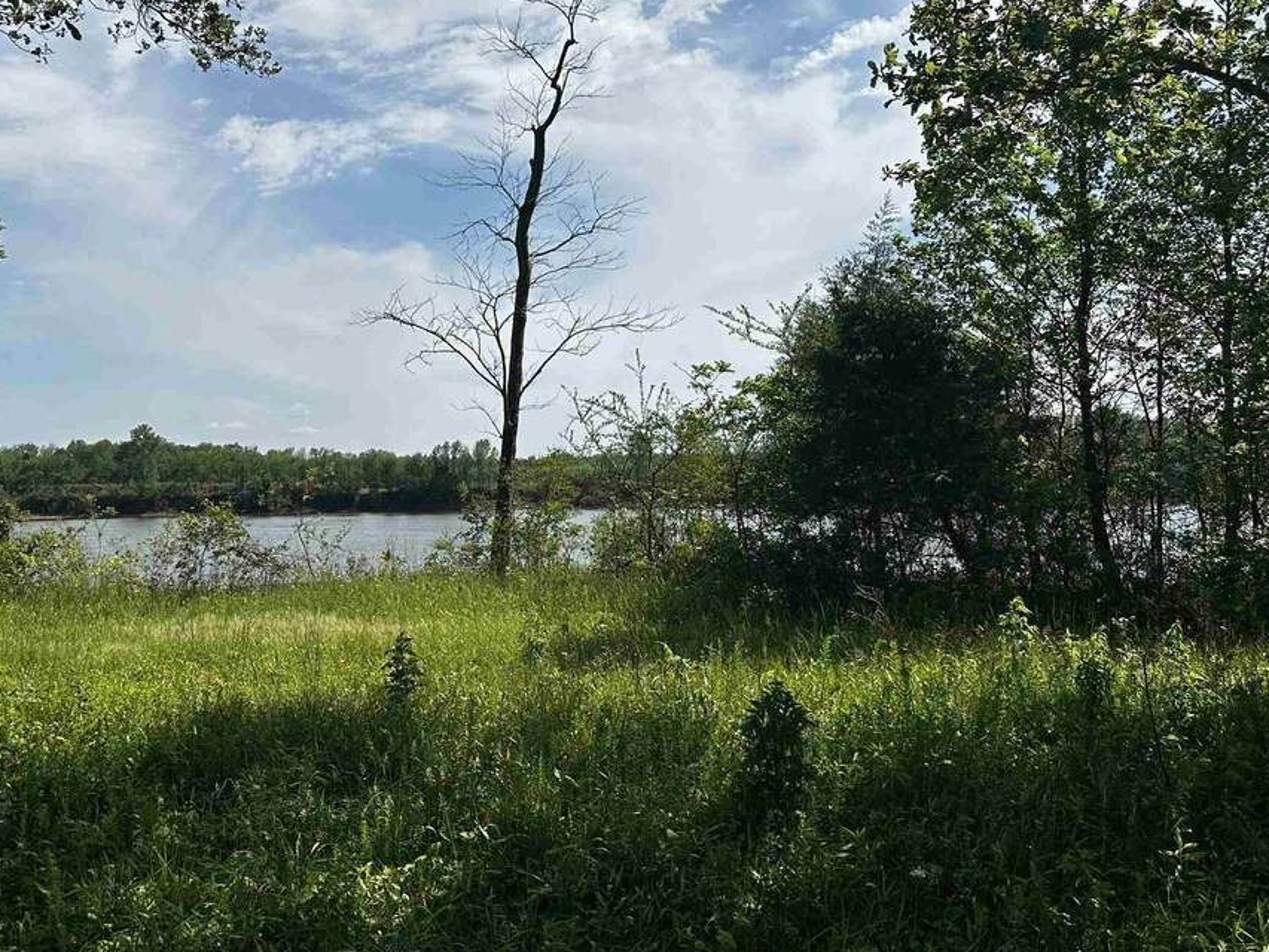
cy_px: 419
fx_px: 1320
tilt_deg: +3.0
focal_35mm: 36
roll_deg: +1.0
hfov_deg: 50.8
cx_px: 469
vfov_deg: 39.6
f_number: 1.78
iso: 80
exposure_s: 1/8197
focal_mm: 6.86
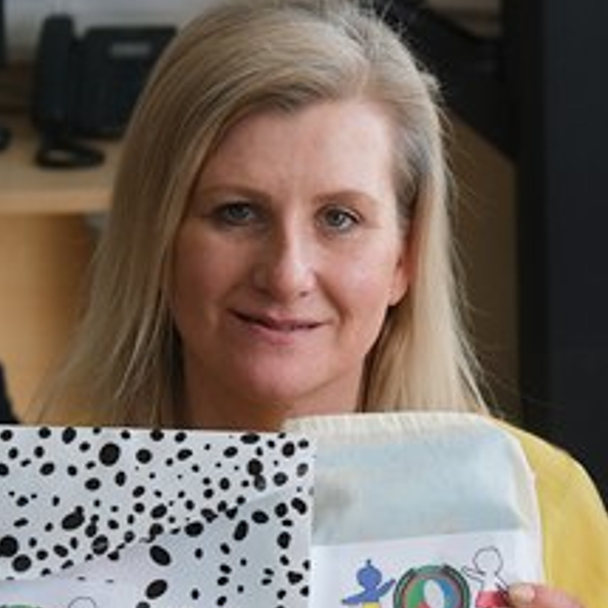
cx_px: 580
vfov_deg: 12.8
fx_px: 2703
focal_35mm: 136
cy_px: 468
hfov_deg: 12.7
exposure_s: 1/500
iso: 400
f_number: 3.2
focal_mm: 35
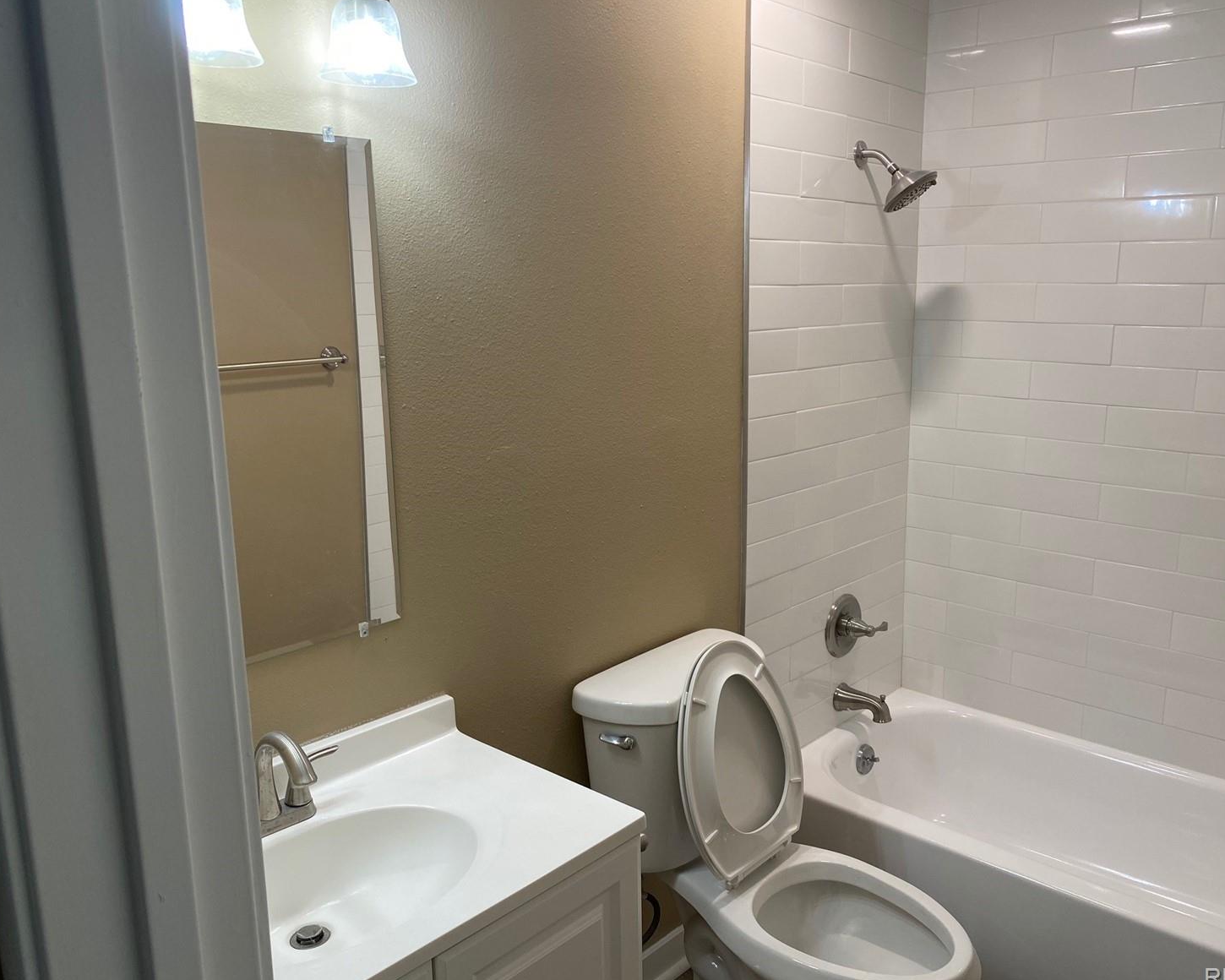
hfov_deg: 62.1
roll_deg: +0.1
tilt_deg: -10.0
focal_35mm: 28
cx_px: 666
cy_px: 488
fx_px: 1015
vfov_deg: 51.5
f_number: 1.8
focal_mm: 4.25
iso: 64
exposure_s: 1/60
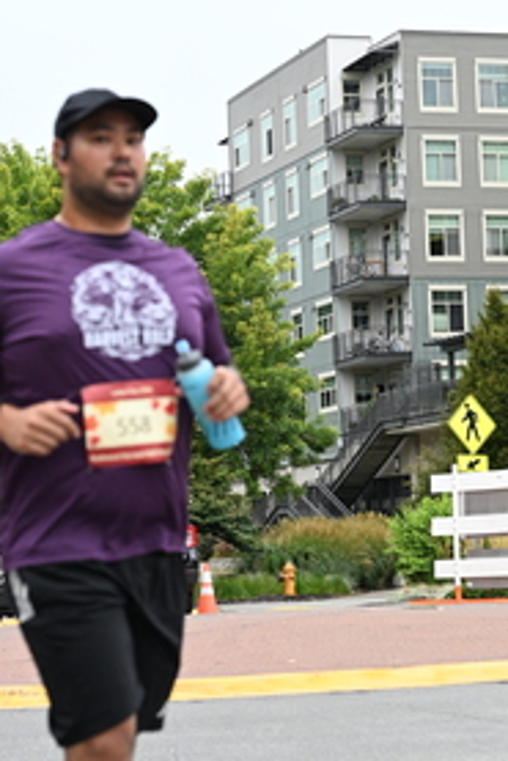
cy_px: 264
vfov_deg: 18.1
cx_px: 356
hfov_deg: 12.1
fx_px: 2389
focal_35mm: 113
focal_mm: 57
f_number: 4
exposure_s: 1/800
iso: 1600
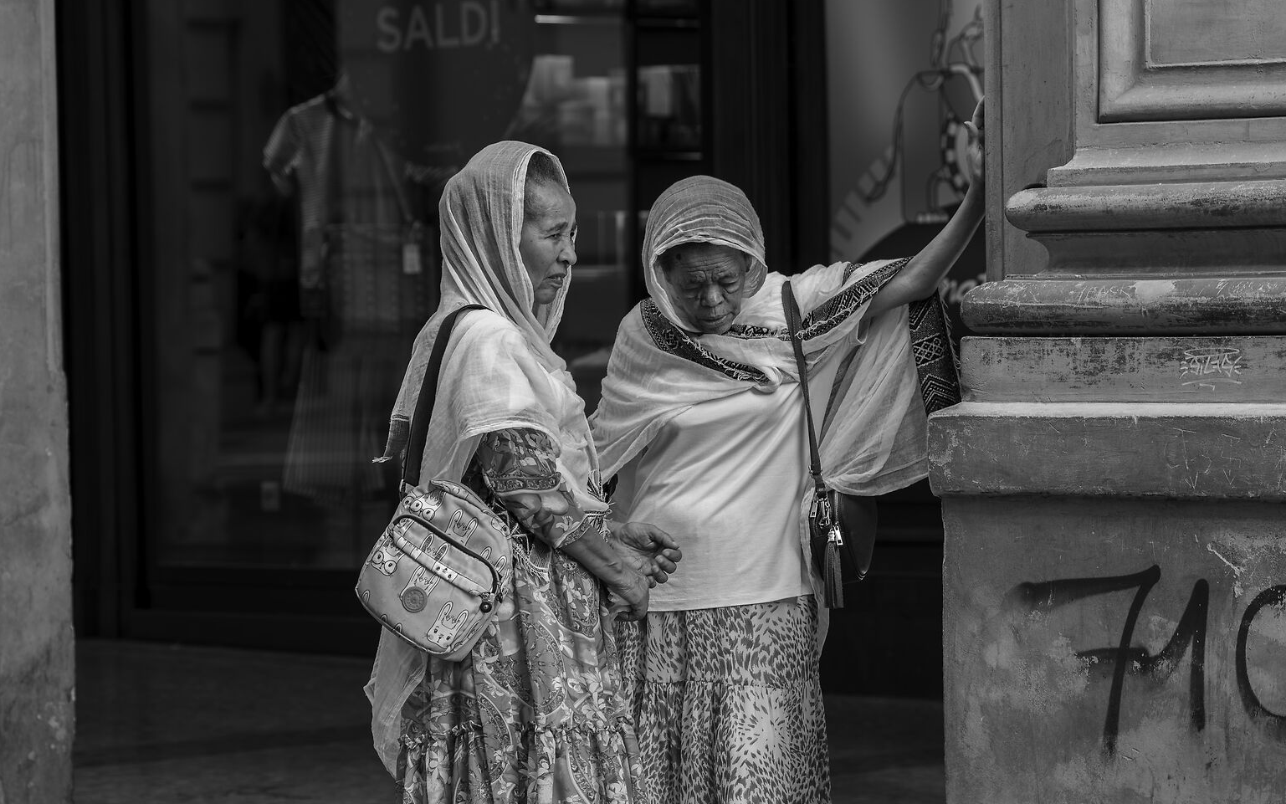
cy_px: 536
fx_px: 6134
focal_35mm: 175
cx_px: 674
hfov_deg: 12.0
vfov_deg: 7.5
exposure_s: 1/80
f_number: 4.5
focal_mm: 110
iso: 64
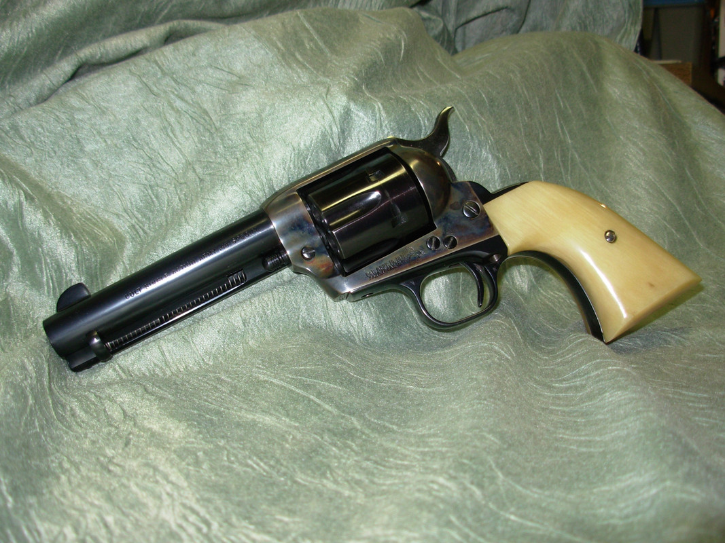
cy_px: 272
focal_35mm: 38
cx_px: 362
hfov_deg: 49.0
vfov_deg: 37.7
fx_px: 796
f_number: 2.9
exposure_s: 1/32
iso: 50
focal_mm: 6.3
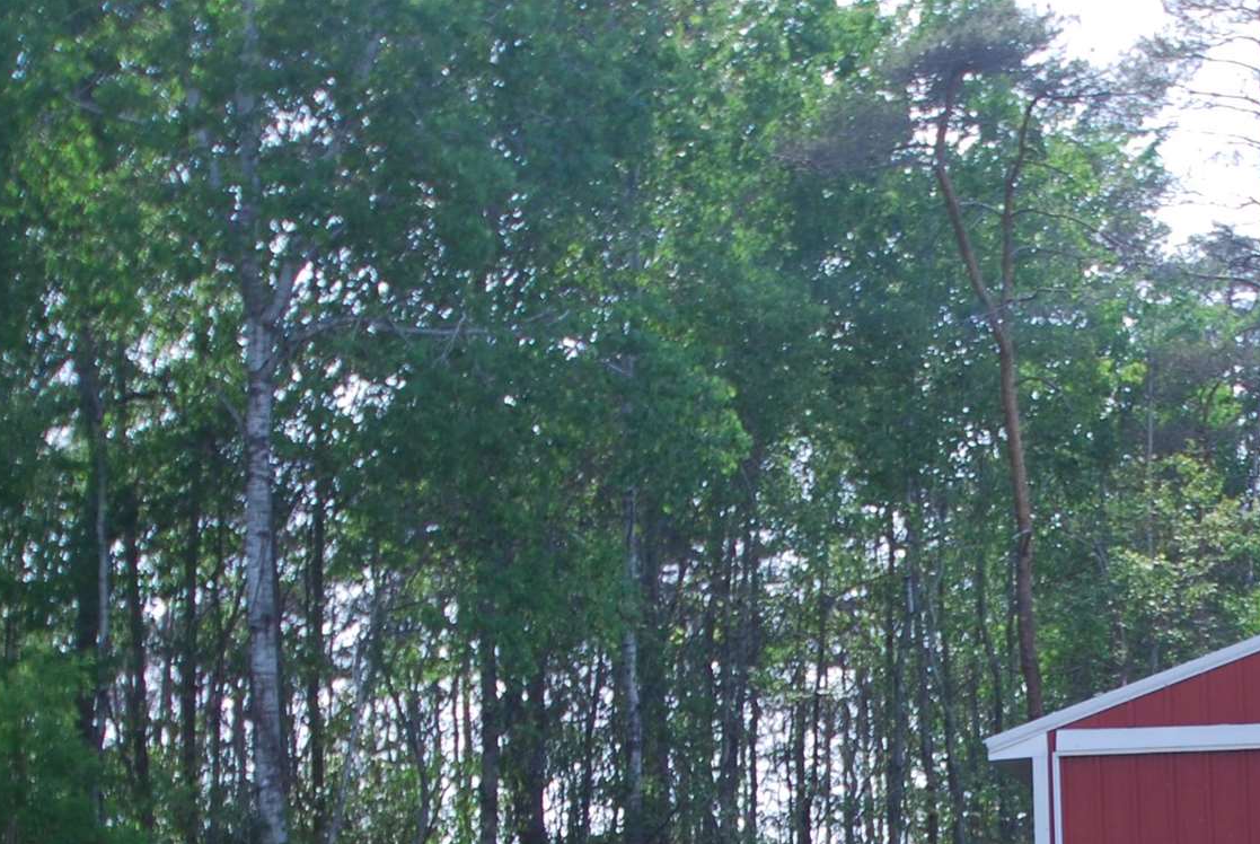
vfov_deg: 13.3
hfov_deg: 20.0
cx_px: 1253
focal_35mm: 99
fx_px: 3470
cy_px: 1158
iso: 110
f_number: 5.6
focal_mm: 24
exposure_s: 1/125
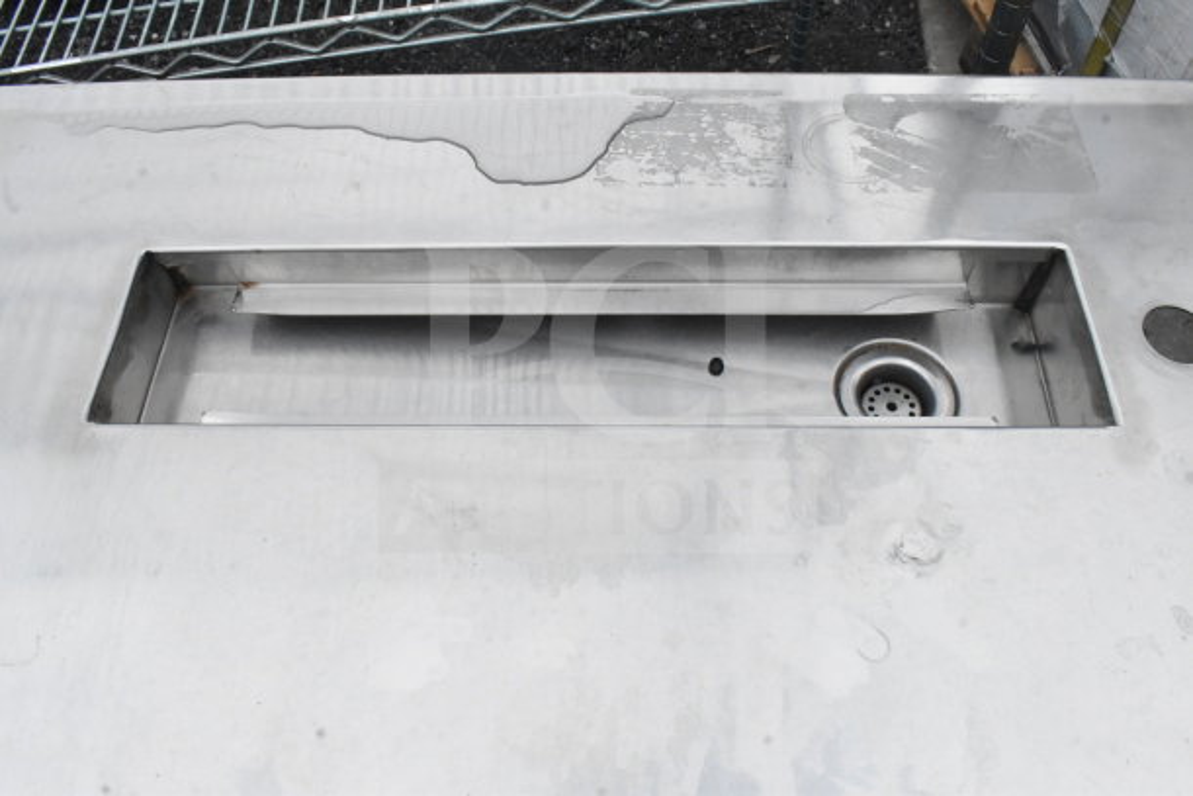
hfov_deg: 61.9
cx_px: 596
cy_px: 398
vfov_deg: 43.6
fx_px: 994
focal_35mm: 30
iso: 6400
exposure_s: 1/1600
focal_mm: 20
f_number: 20
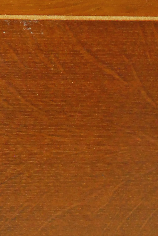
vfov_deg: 9.5
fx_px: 1411
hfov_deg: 6.4
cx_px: -43
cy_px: 30
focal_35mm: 215
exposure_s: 1/60
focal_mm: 35
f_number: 6.3
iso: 800
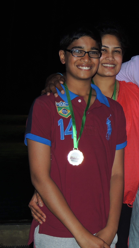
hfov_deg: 14.8
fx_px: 524
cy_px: 124
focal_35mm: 80
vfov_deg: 26.5
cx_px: 139
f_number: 3.7
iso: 200
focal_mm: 9.8
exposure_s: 1/40
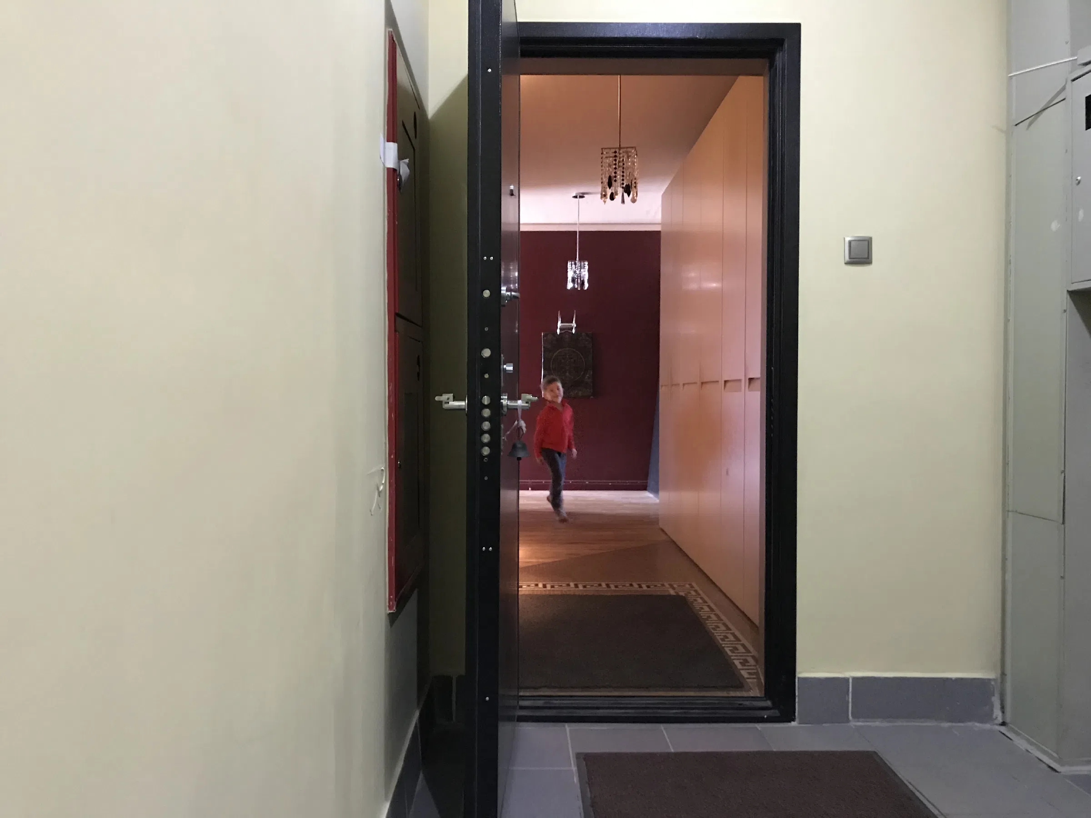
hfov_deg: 63.4
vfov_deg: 49.7
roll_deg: -0.6
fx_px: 882
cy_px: 409
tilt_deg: +1.0
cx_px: 546
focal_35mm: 28
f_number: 1.8
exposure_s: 1/5
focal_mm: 3.99
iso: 80
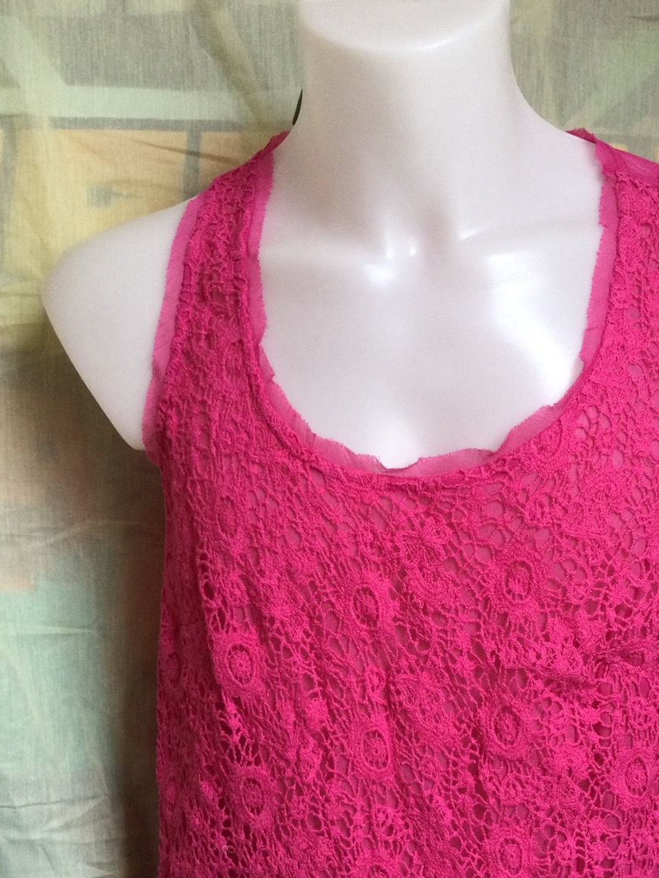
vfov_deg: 41.3
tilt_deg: -10.7
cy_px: 610
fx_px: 1142
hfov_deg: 32.1
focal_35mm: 45
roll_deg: -0.2
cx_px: 384
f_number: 2.4
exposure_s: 1/33
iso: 50
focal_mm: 3.3
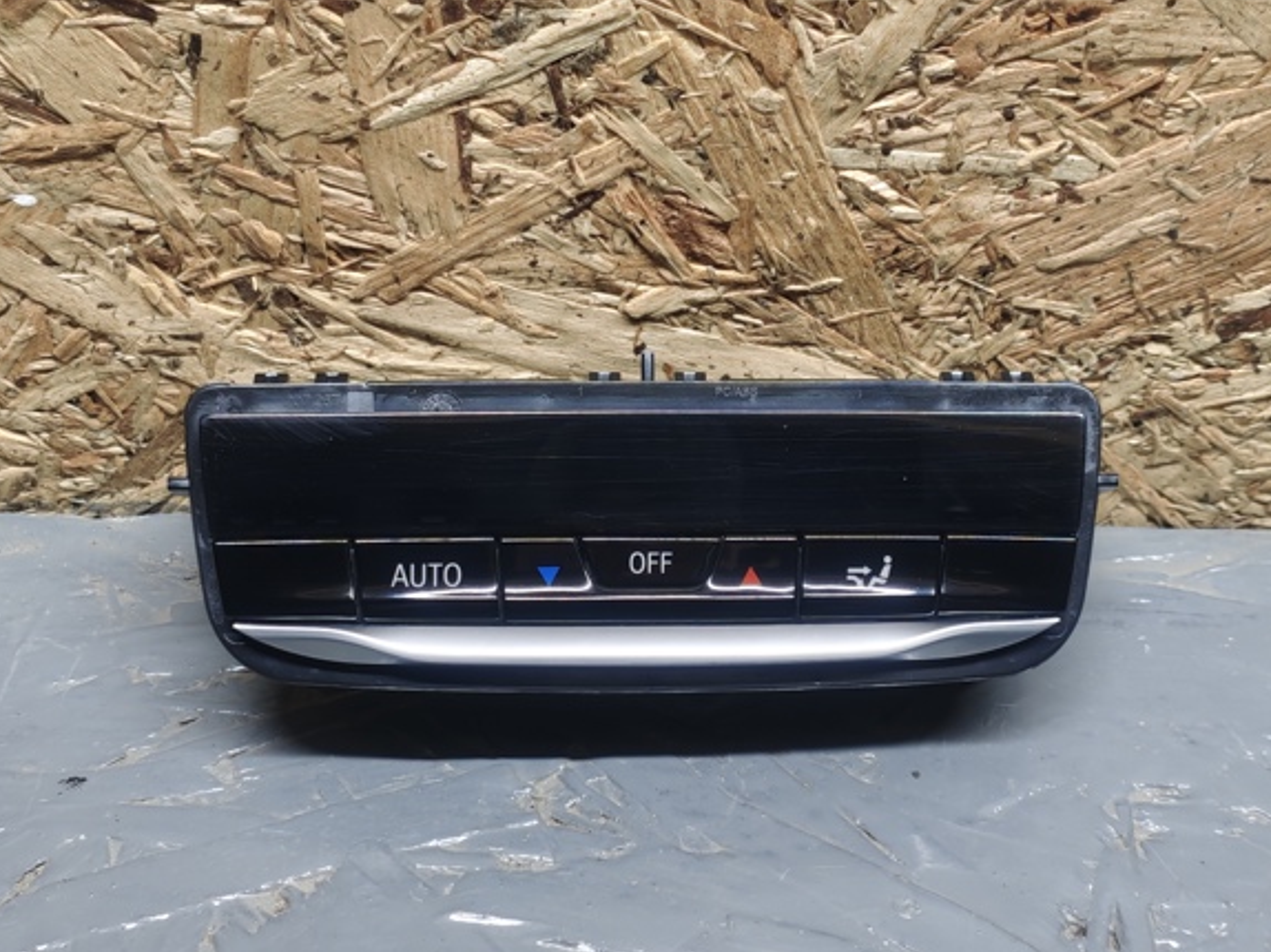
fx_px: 2129
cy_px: 496
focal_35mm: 58
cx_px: 691
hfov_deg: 33.2
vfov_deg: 25.2
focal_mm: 4.94
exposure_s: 1/100
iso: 125
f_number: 1.5
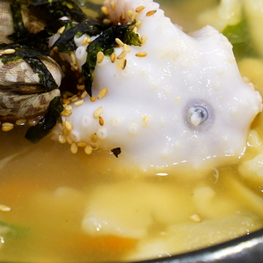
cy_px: 27
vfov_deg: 15.2
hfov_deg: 15.3
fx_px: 971
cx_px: 55
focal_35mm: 113
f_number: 5
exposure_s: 1/40
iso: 500
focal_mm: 31
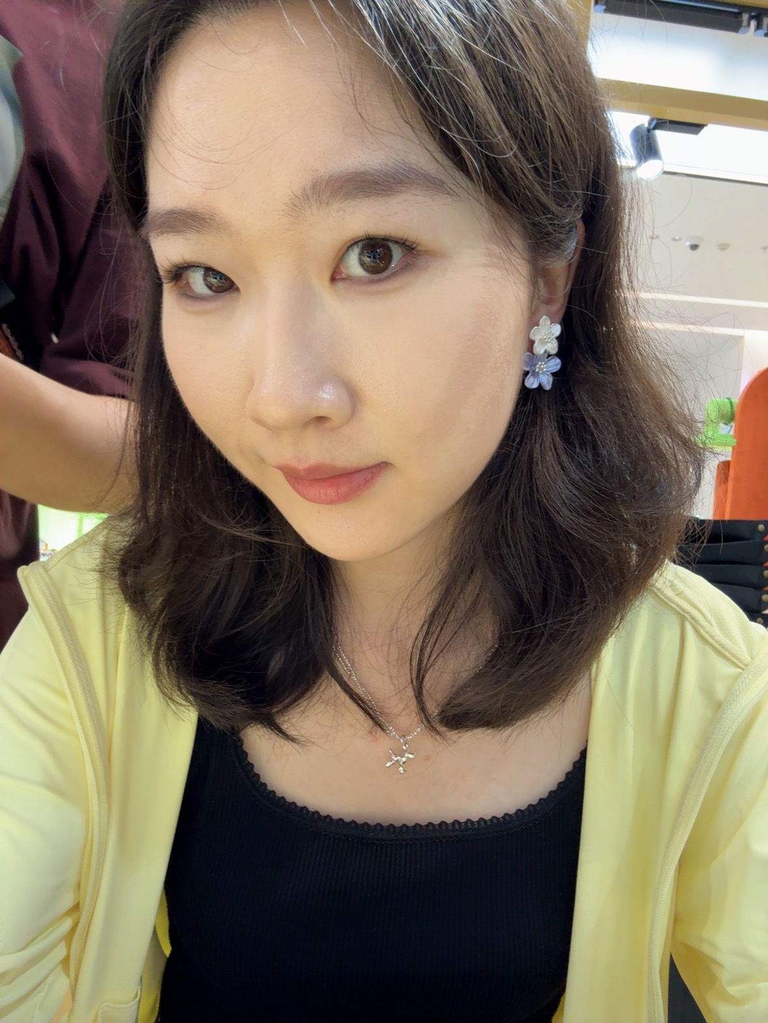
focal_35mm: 23
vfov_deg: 73.9
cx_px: 384
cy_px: 512
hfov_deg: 58.9
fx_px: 680
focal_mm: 2.69
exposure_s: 1/50
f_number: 1.9
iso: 80
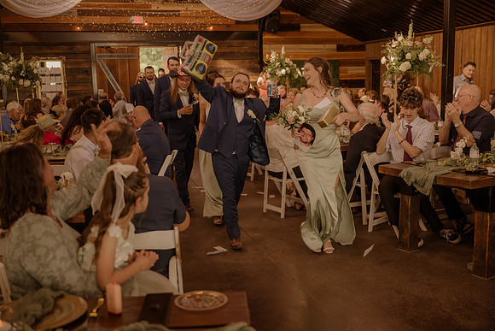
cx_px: 248
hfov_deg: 50.7
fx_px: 523
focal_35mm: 38
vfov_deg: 35.1
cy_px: 166
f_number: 2.8
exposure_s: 1/320
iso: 1000
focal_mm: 38
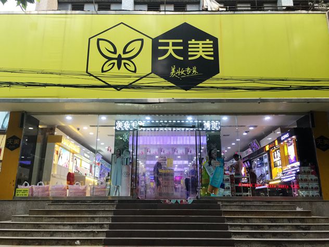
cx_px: 164
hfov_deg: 61.7
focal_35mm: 29
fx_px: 276
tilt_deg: +16.7
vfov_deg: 48.2
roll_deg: -0.3
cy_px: 124
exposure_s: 1/33
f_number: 2.2
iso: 40
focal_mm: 4.15
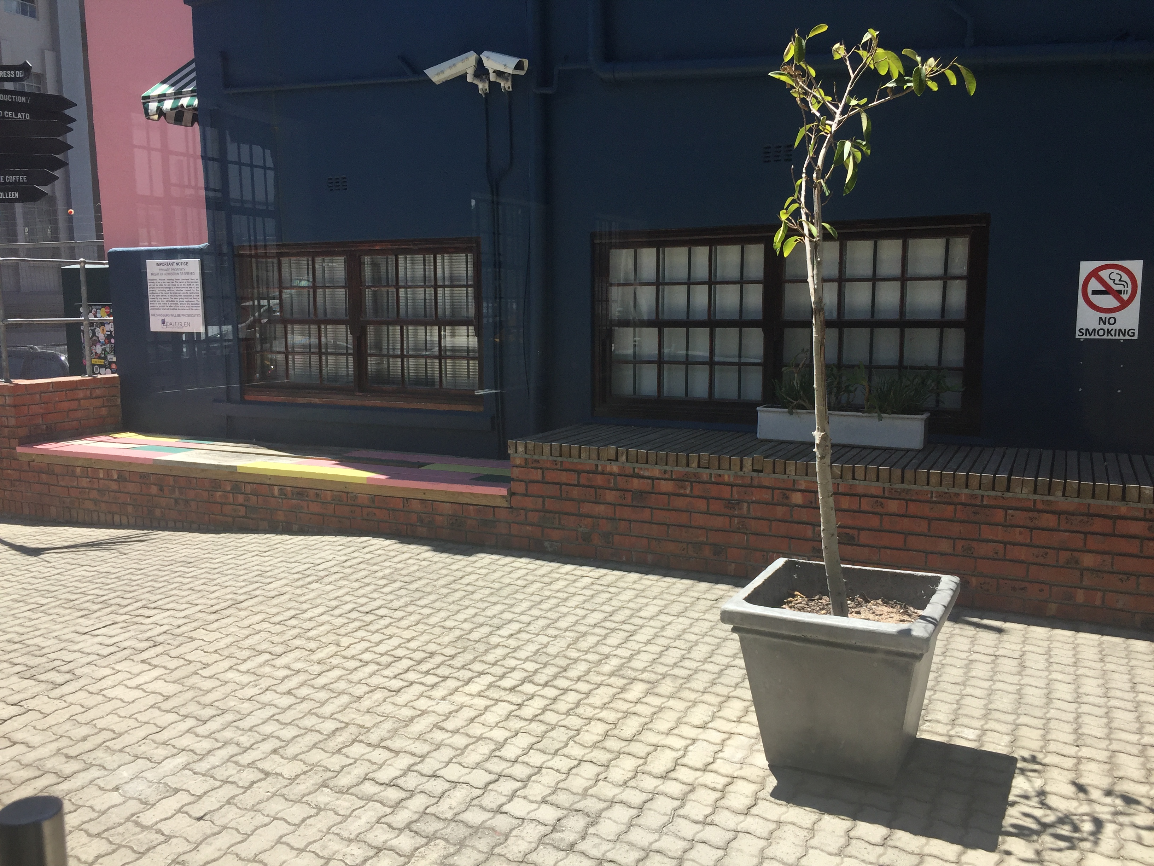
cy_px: 433
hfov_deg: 61.7
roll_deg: -0.1
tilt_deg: -9.1
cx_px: 577
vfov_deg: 48.2
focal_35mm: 29
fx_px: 967
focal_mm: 4.15
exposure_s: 1/1364
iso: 32
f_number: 2.2
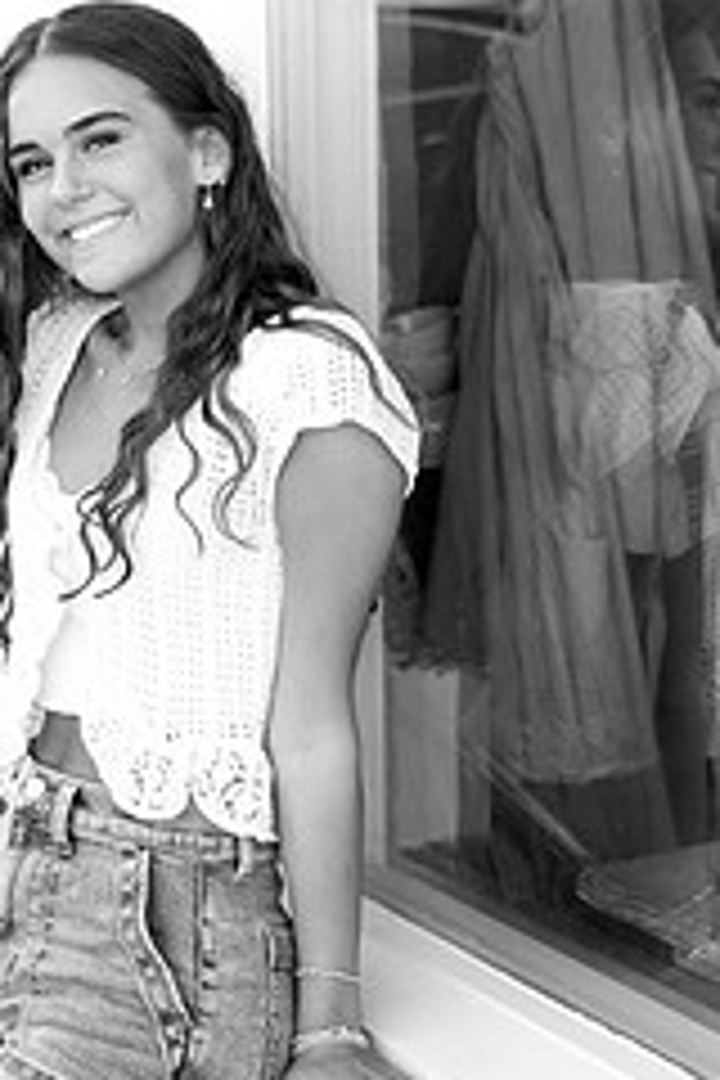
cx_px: 119
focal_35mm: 88
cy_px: 396
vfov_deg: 23.1
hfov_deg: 15.4
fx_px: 2640
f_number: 4
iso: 1600
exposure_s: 1/1000
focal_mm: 47
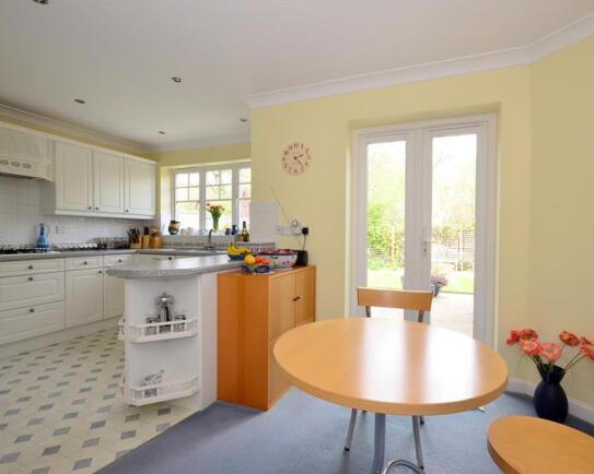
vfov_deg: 76.9
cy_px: 236
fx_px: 299
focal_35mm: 17
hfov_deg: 89.6
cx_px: 315
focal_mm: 10
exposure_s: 1/15
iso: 400
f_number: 11
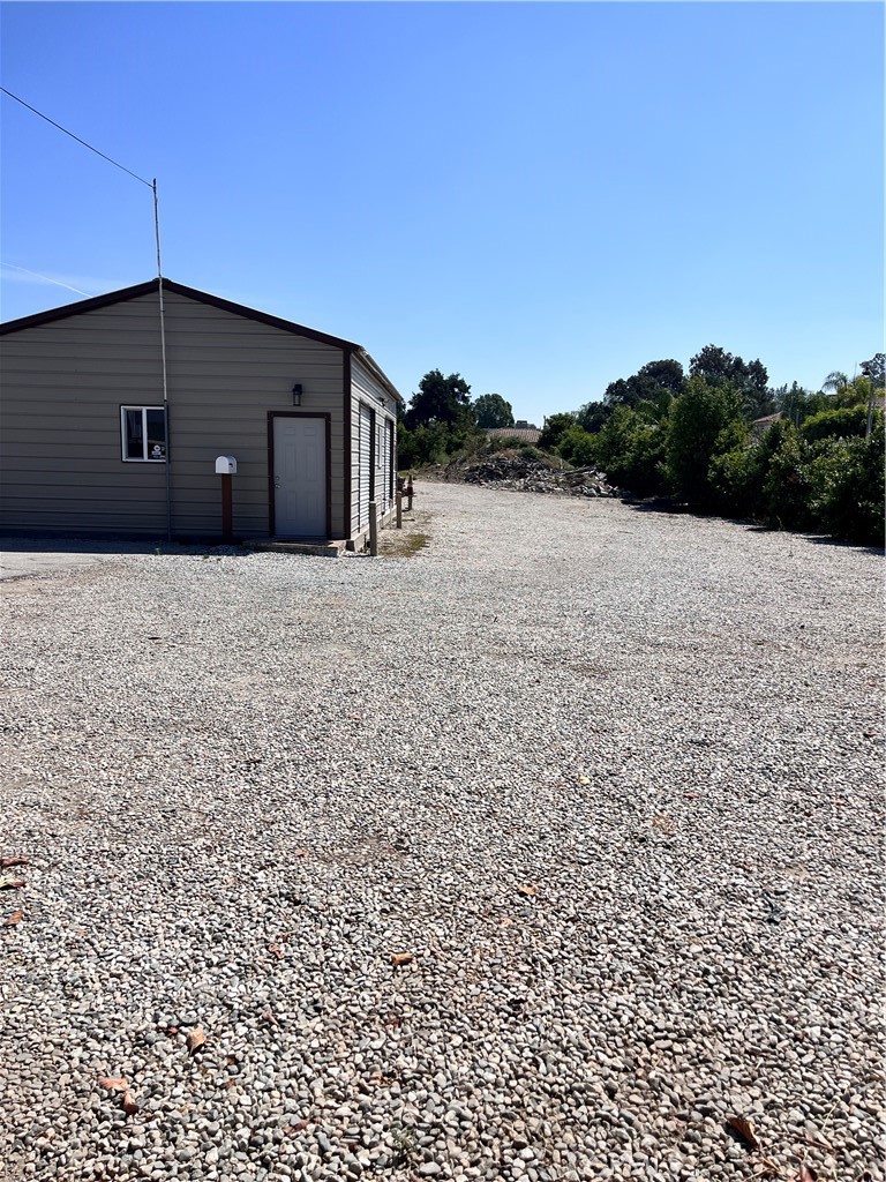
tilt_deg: -8.0
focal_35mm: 26
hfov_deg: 53.1
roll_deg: -1.2
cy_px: 591
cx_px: 443
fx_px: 887
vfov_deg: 67.3
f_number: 1.6
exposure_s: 1/6173
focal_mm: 5.1
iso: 50
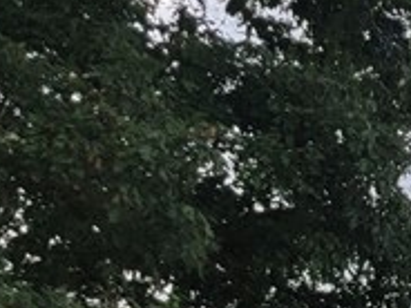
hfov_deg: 11.6
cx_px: 931
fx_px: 1722
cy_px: 551
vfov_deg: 9.7
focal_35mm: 145
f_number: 1.8
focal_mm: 5.4
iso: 40
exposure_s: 1/1854
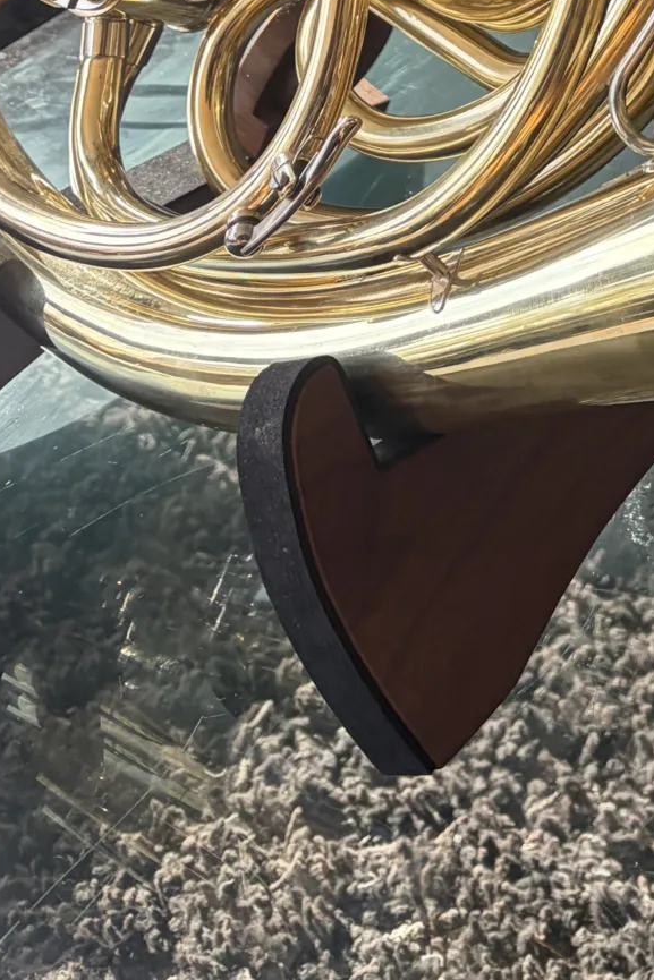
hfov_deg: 16.3
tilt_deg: -16.8
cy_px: -434
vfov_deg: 21.7
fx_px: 2179
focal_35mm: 80
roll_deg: +1.1
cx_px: 806
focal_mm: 5.96
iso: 50
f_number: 1.6
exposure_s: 1/289
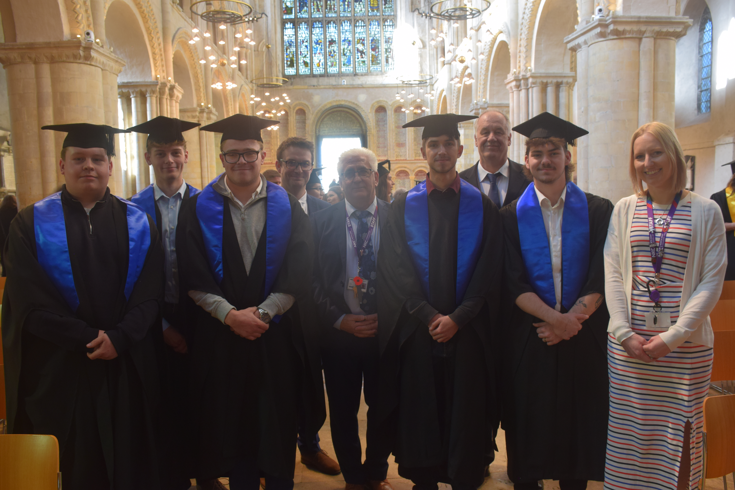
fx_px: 551
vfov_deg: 47.9
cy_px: 245
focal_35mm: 27
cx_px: 368
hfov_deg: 67.4
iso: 400
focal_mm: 18
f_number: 6.7
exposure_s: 1/20
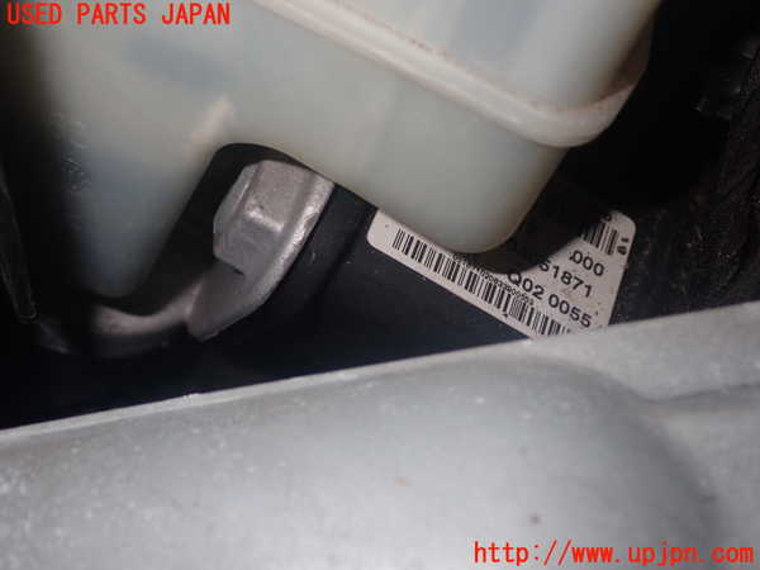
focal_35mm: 44
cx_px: 380
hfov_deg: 42.9
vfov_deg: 32.9
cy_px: 285
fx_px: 966
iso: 200
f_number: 9
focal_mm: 7.84
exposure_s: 1/40
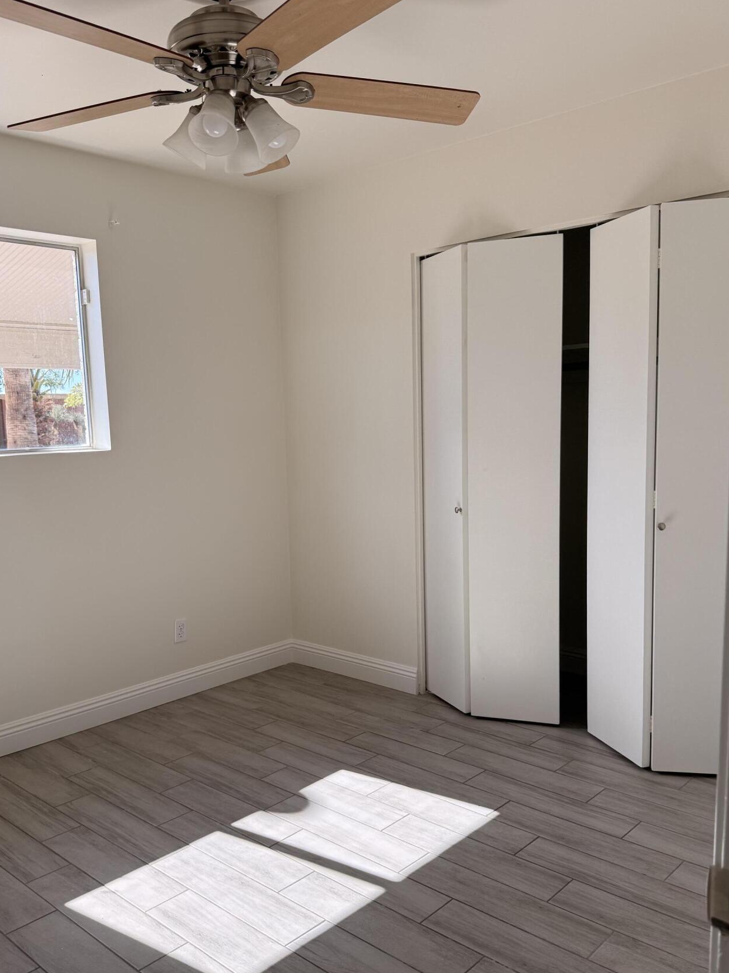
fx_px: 814
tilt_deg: -8.7
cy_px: 529
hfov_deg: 48.2
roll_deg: +2.3
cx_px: 345
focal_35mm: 29
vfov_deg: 61.6
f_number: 1.78
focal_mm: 6.76
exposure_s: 1/1060
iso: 100
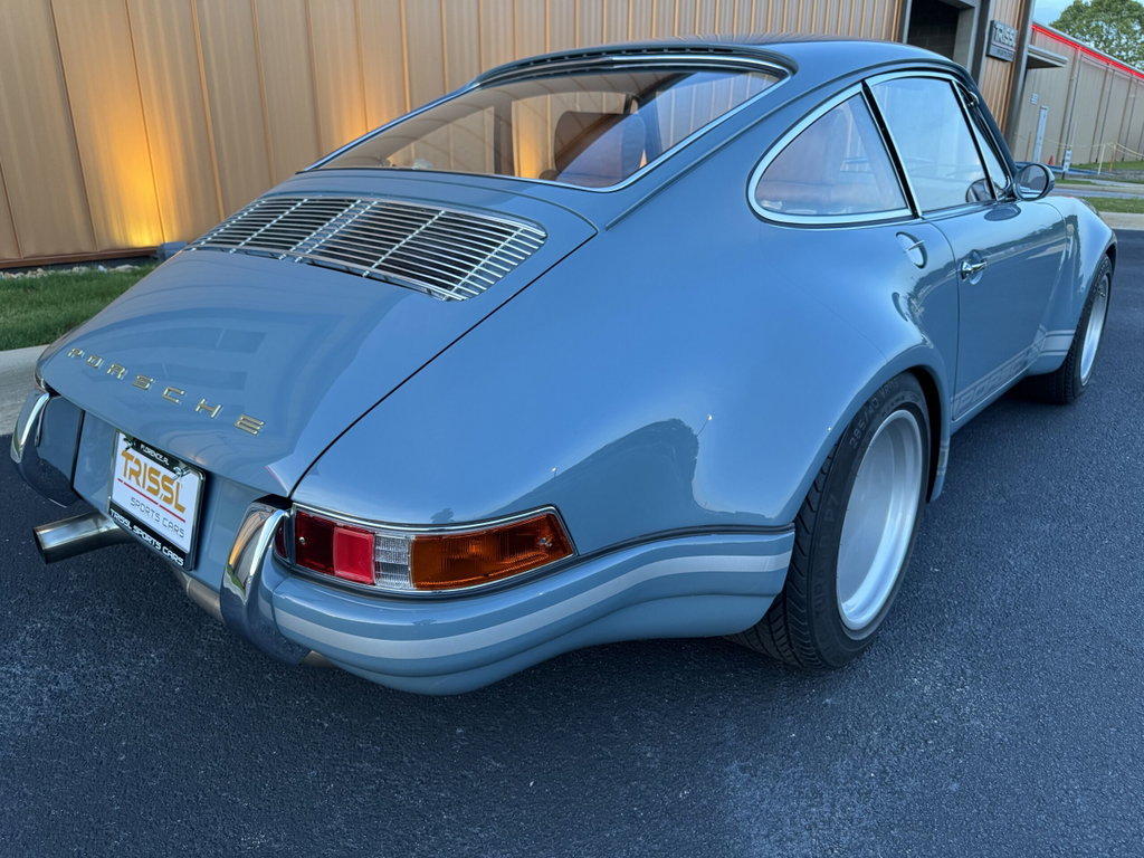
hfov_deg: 71.6
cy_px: 429
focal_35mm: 24
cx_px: 572
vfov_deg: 56.8
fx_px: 793
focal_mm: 6.76
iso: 200
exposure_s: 1/120
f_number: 1.78
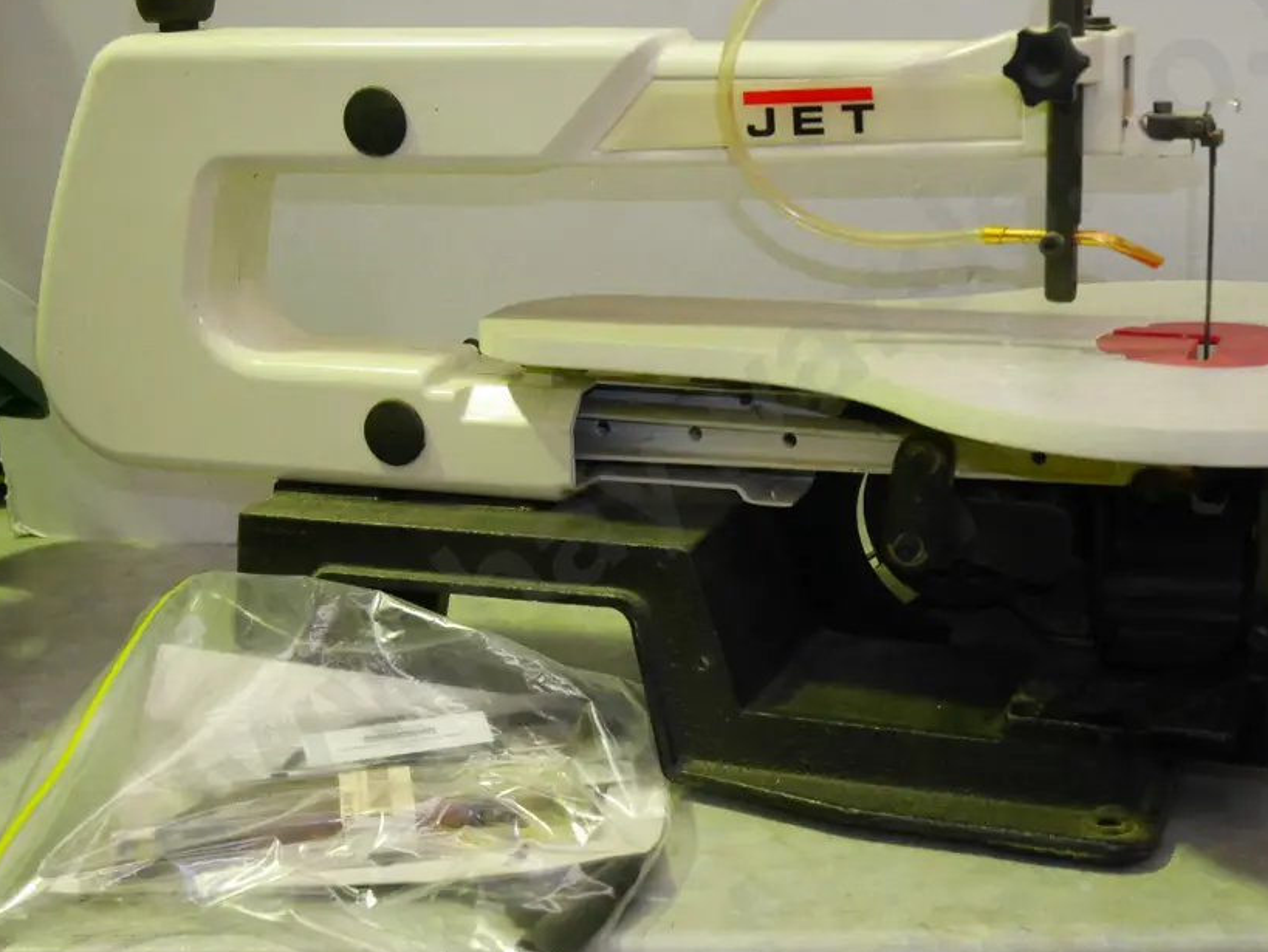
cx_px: 762
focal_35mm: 55
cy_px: 402
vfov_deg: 26.5
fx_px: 2016
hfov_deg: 34.8
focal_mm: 22
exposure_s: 1/250
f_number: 4.9
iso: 3200
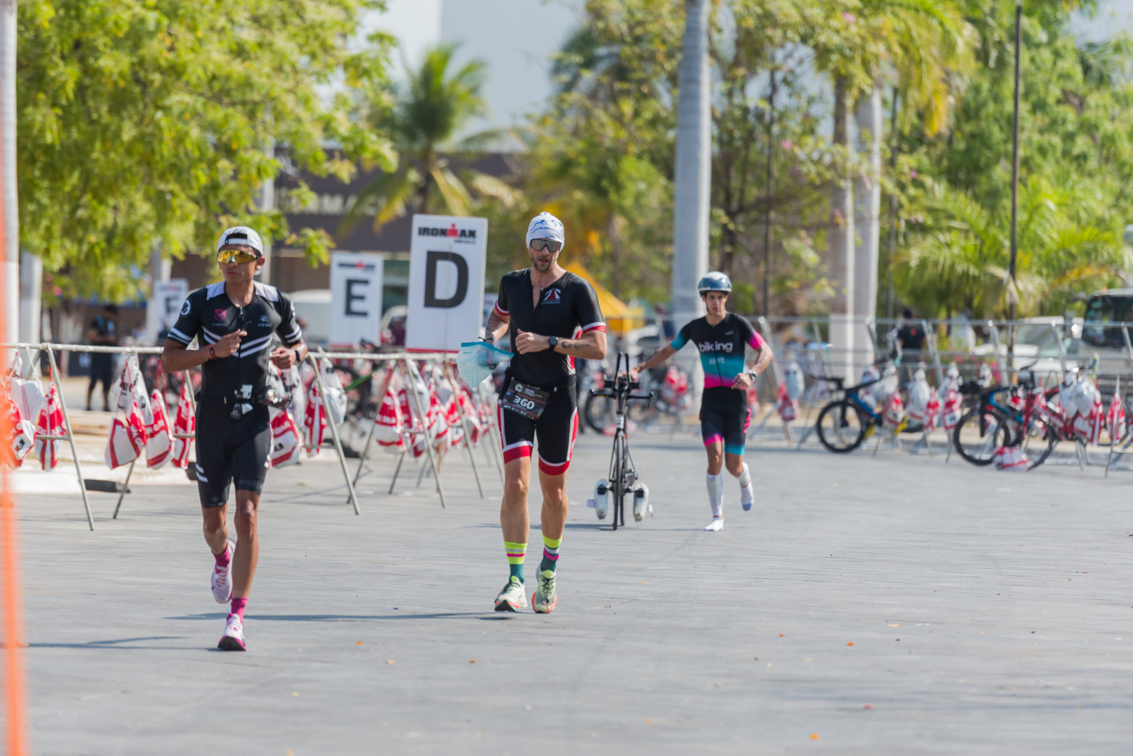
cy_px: 378
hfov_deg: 10.3
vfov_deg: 6.9
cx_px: 566
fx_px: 6297
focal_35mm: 200
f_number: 3.2
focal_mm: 200
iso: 160
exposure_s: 1/1250
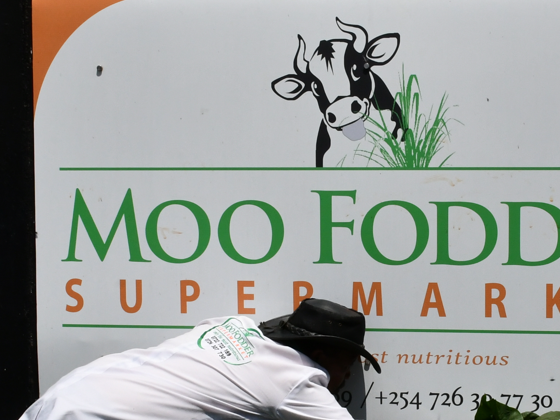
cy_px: 305
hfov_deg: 20.9
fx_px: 1505
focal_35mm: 93
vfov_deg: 15.8
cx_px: 423
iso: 800
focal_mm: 24
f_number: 18
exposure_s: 1/1250
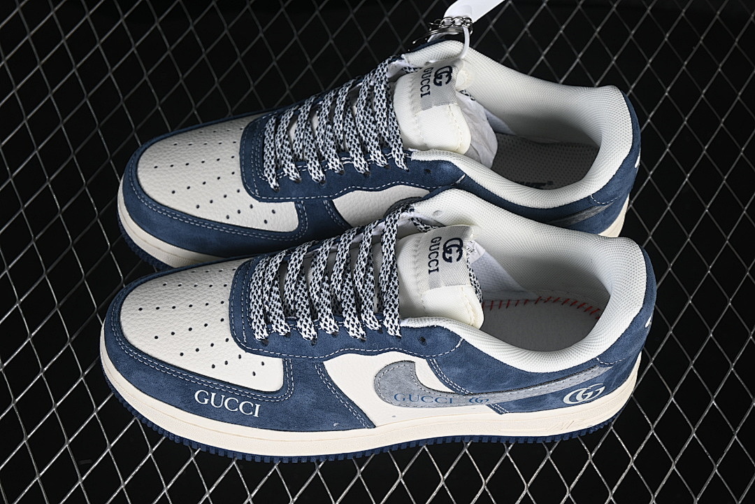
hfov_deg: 27.0
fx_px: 1573
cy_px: 252
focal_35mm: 75
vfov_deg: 18.2
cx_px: 378
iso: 160
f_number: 7.1
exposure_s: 1/60
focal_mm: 50
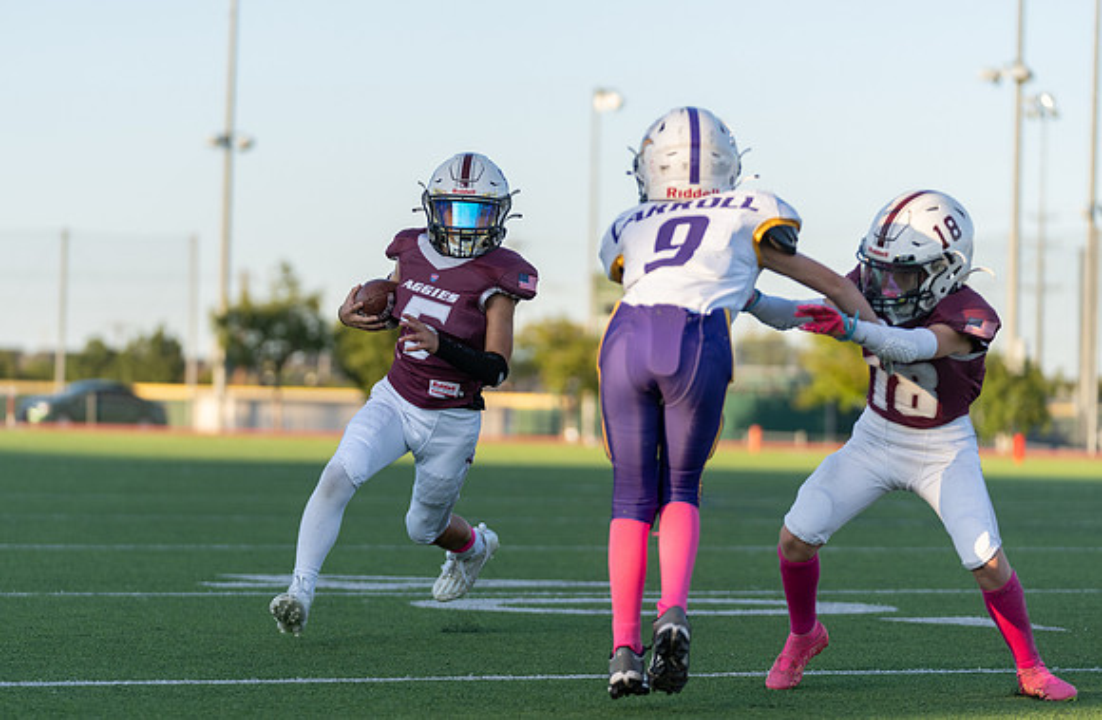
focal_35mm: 152
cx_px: 516
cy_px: 371
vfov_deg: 8.9
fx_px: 4627
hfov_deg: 13.6
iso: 250
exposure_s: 1/1600
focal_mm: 122
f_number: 2.8
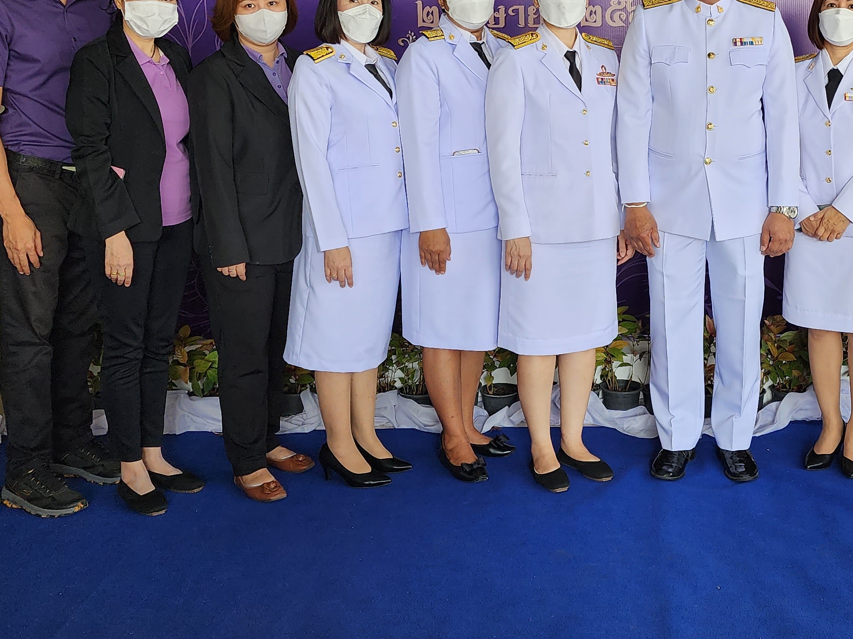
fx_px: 1257
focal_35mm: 51
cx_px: 614
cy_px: 171
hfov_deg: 36.8
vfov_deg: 28.2
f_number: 1.8
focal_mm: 6.4
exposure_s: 1/180
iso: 64
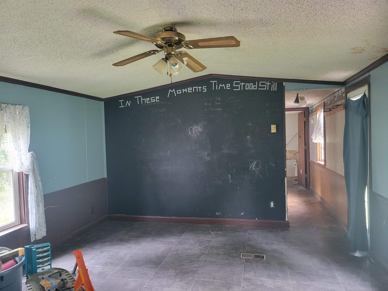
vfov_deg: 53.1
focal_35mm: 26
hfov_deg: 67.3
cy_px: 146
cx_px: 194
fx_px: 291
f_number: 1.8
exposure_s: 1/24
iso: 640
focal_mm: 5.4
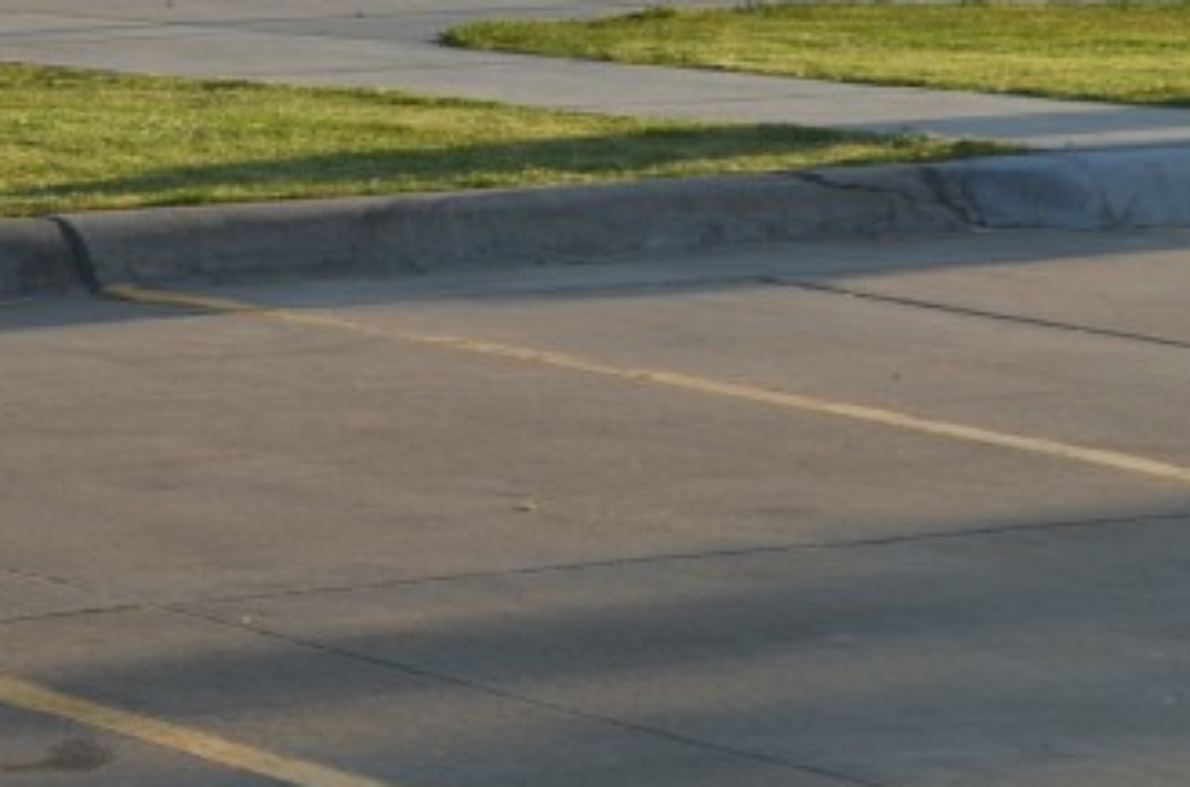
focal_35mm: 178
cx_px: -519
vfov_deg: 7.6
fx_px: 5870
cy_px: -348
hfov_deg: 11.2
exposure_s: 1/125
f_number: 11
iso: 180
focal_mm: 38
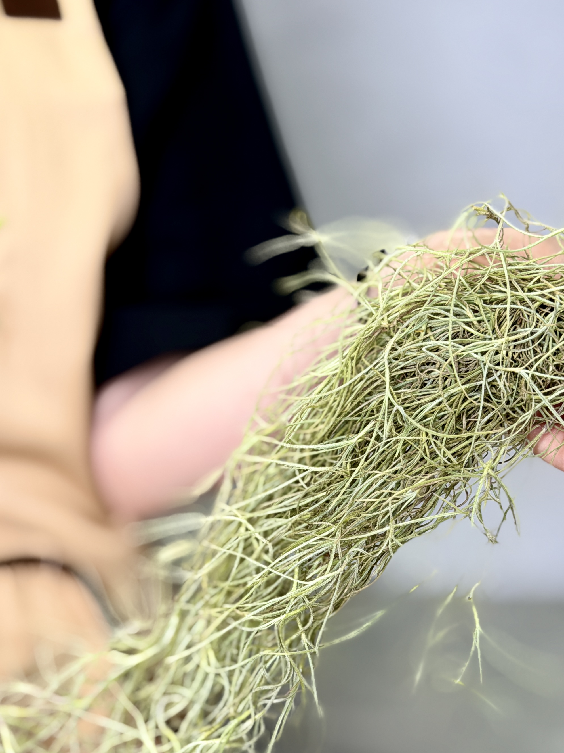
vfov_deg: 26.4
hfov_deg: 20.1
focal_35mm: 73
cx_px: 225
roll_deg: -1.7
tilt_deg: -19.5
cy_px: 560
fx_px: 1586
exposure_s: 1/121
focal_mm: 6.76
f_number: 1.78
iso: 50
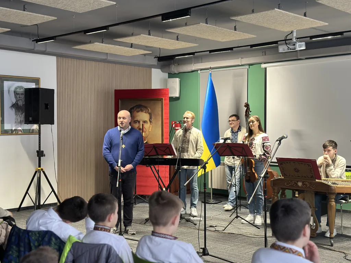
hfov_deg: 39.7
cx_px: 176
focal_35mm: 48
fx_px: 487
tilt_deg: -0.7
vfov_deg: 30.3
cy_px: 132
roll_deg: +0.3
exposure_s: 1/60
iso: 320
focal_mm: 6.86
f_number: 1.78
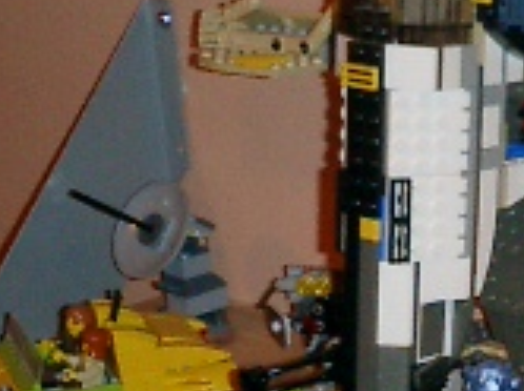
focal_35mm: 139
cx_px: 682
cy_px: 404
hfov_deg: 13.7
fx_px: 2101
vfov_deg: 10.5
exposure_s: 1/30
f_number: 3.2
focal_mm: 7.5
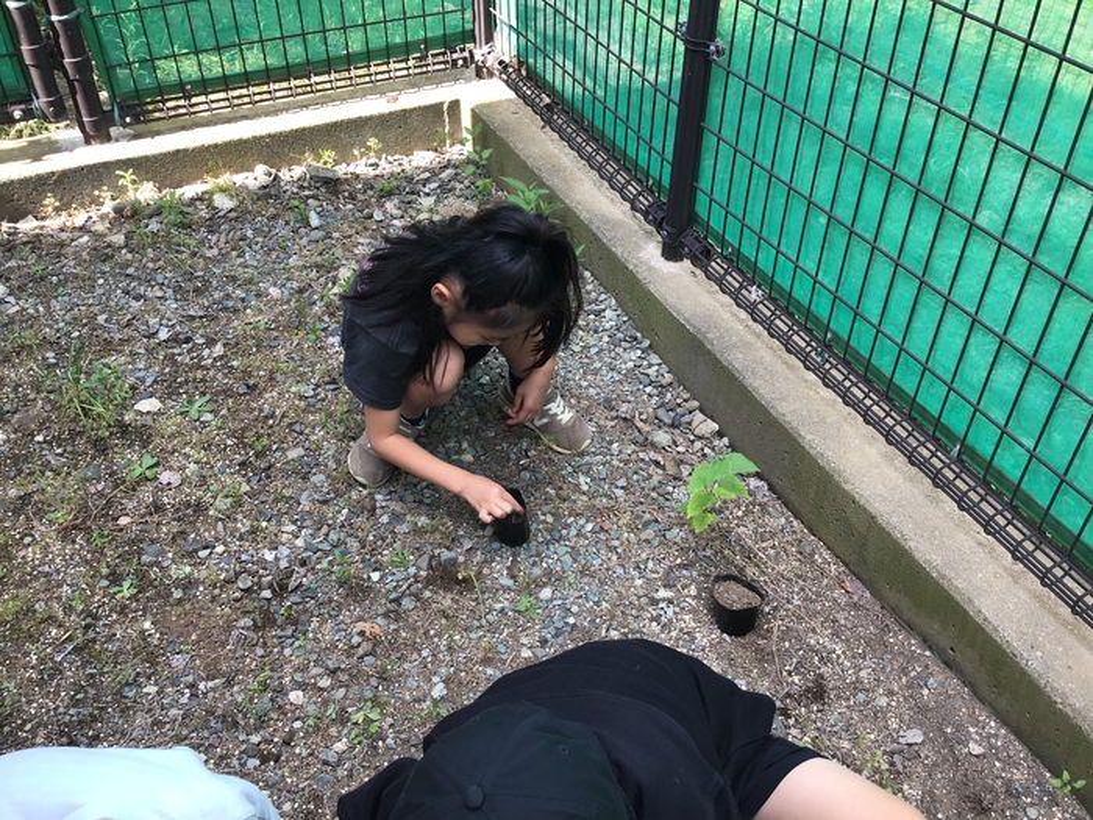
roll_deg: +0.0
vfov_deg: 45.4
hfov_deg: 58.4
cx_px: 546
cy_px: 410
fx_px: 979
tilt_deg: -44.6
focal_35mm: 31
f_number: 2.4
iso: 25
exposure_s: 1/120
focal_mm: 3.3
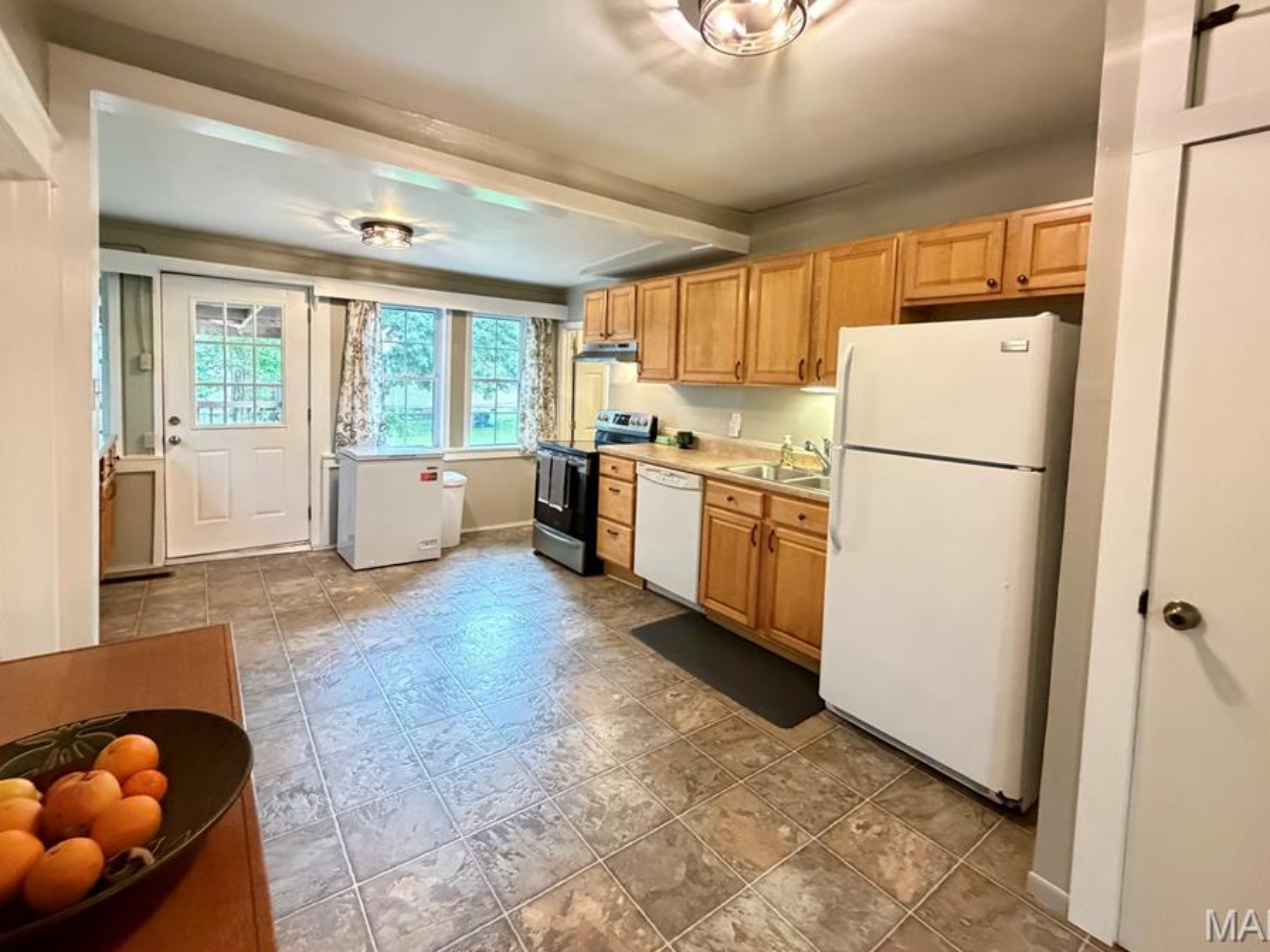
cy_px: 411
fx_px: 587
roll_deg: -1.1
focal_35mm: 16
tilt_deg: -1.6
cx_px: 621
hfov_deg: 94.5
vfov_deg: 77.7
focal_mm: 2.22
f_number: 2.2
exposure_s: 1/60
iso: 800
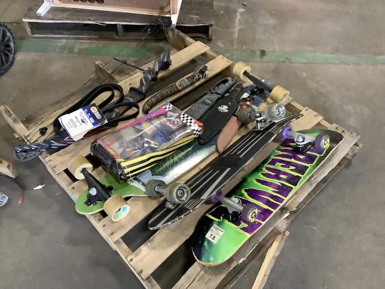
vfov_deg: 45.5
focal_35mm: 31
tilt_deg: -49.7
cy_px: 144
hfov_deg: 58.3
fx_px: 345
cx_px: 192
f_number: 2.4
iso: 320
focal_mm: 3.3
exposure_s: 1/40
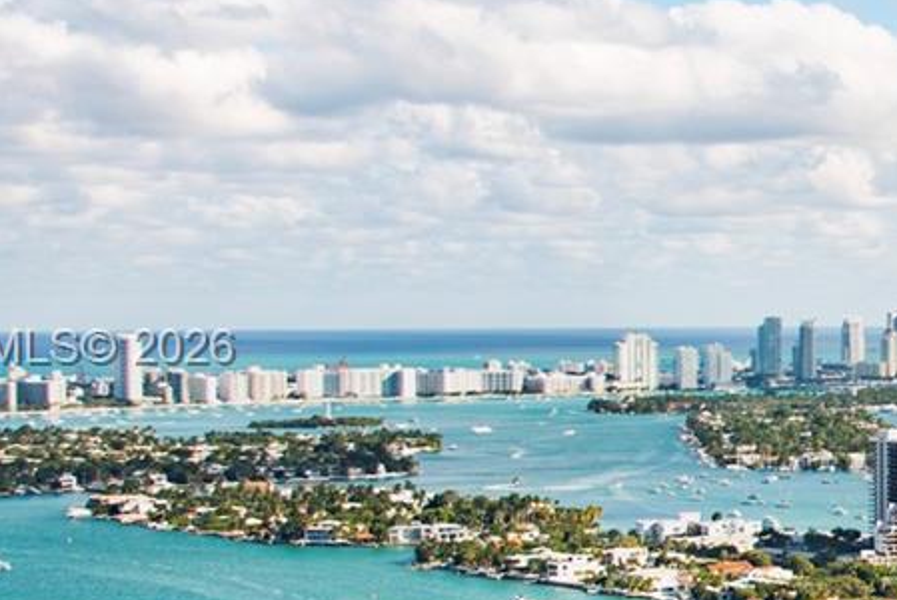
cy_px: 351
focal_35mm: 114
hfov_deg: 16.8
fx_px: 2842
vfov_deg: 12.0
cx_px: 1211
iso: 100
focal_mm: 32
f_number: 8
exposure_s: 1/160
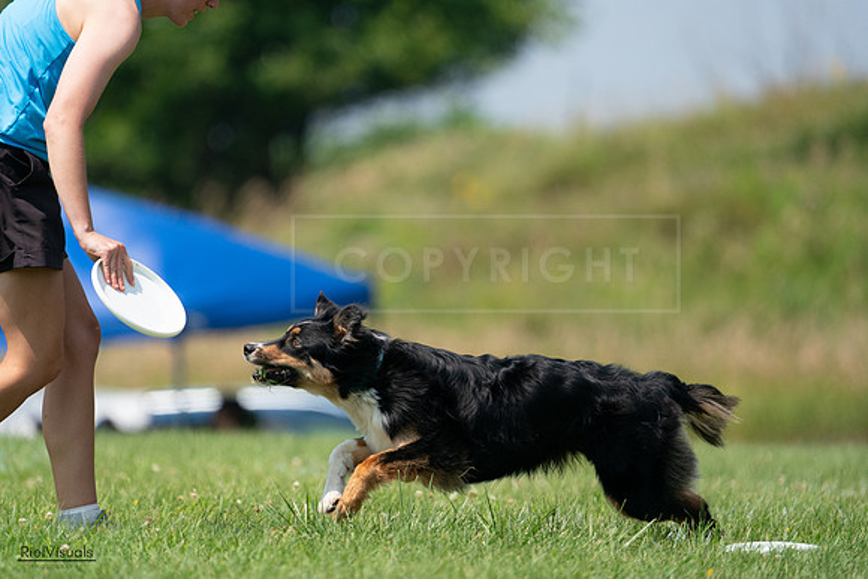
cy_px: 290
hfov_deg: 3.9
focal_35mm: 529
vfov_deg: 2.6
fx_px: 12757
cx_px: 434
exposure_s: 1/4000
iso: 1250
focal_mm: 529
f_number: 6.3
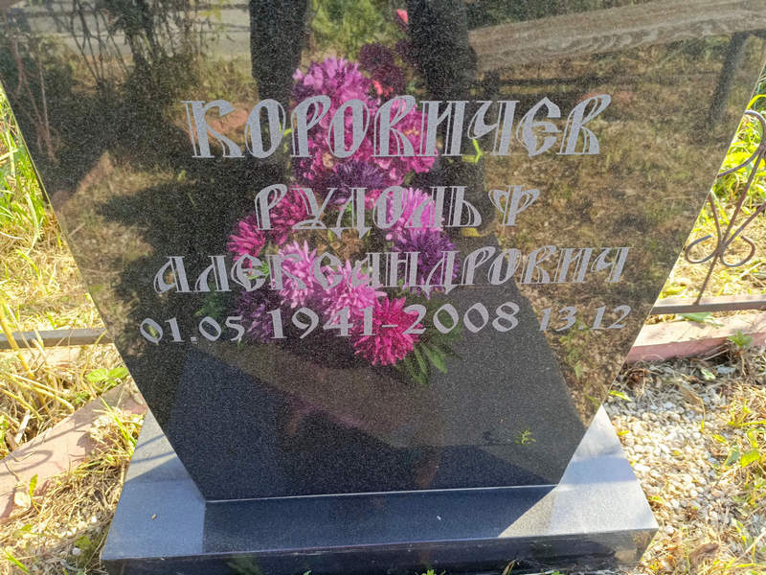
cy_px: 288
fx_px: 553
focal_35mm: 25
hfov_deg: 69.4
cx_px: 383
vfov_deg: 54.9
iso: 110
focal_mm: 4.76
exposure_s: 1/107
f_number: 1.69
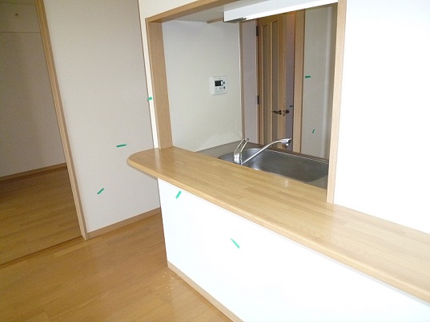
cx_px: 215
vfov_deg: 56.8
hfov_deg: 71.6
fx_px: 298
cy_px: 161
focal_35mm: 24
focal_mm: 4.3
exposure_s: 1/250
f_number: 2.2
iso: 320
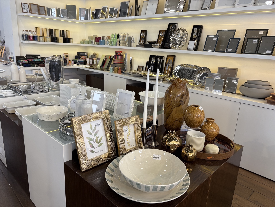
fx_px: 207
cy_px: 104
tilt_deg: -15.5
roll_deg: -2.7
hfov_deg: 67.3
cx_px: 138
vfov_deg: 53.1
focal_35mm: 26
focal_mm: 5.96
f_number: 1.6
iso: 125
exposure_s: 1/100
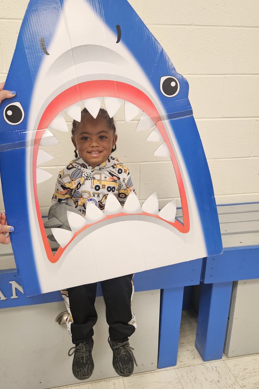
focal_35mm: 26
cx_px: 105
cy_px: 184
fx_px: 281
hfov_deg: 49.3
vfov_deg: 69.3
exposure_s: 1/120
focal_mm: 5.4
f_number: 1.8
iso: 250
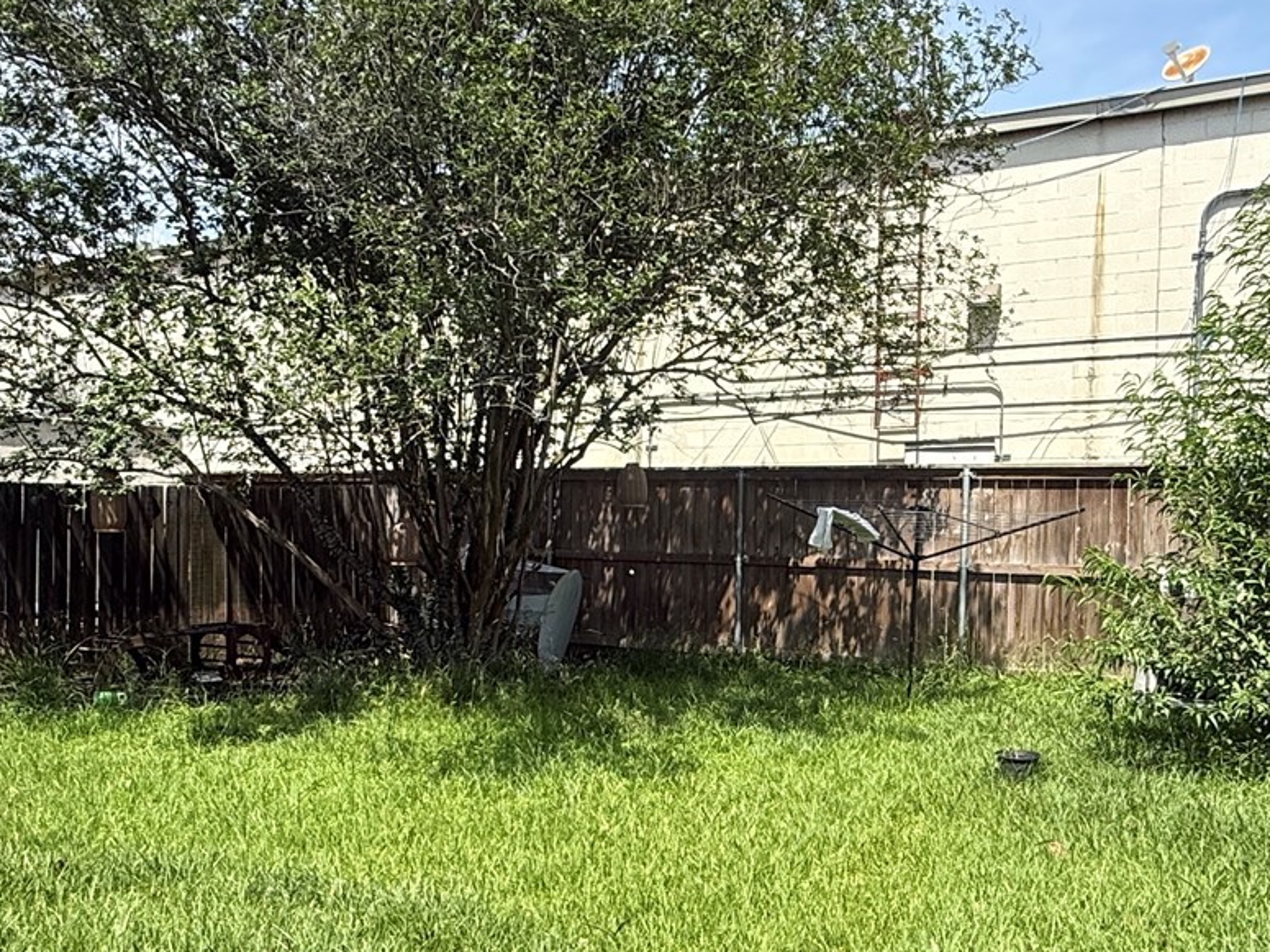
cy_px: 631
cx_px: 675
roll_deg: -1.2
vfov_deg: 38.2
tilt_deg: -3.8
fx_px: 1357
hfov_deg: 50.1
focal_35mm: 37
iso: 50
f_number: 2.2
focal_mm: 2.22
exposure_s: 1/1087
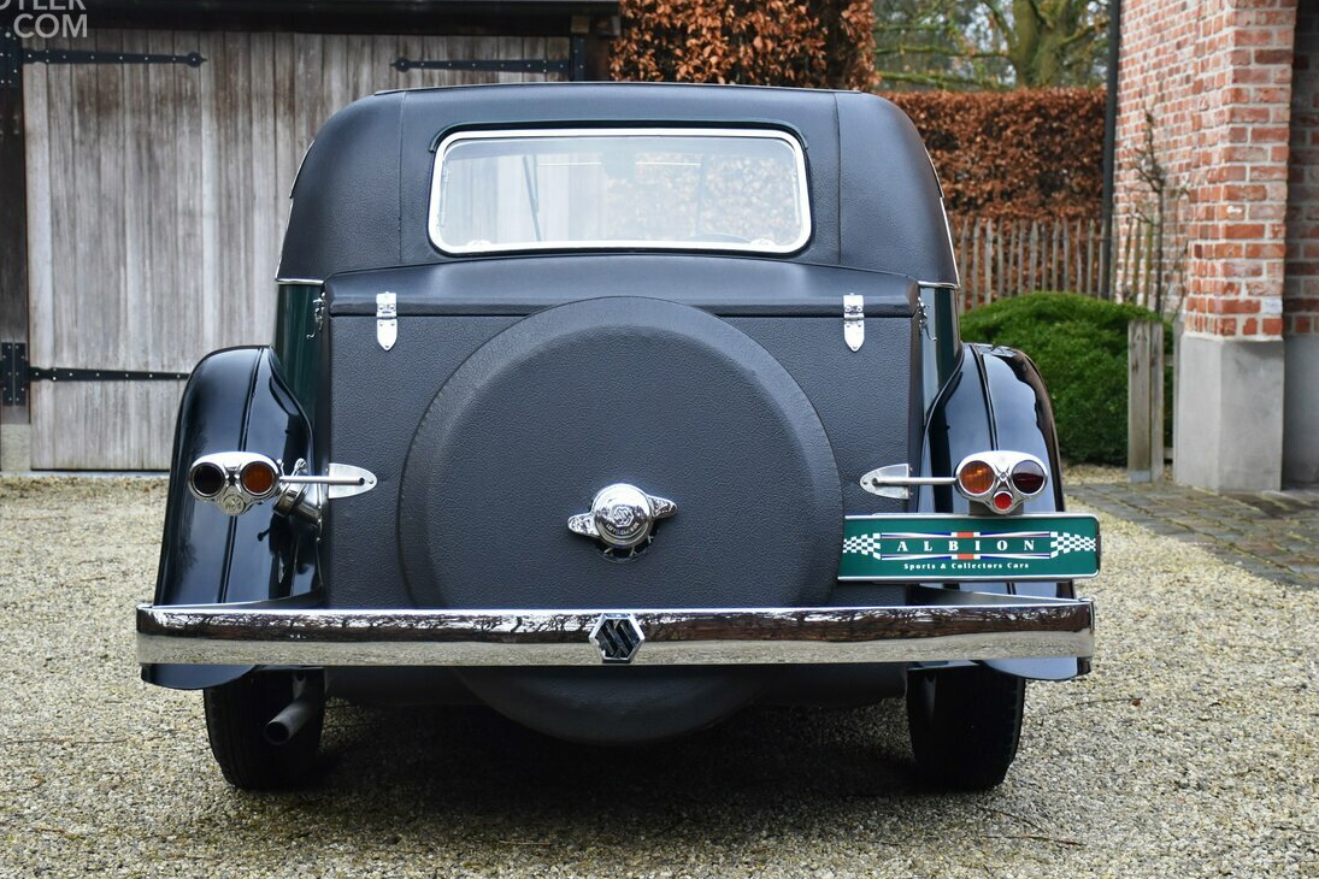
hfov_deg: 34.7
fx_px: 2108
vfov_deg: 23.6
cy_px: 448
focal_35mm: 58
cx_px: 617
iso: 720
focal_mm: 35
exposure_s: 1/250
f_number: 4.2
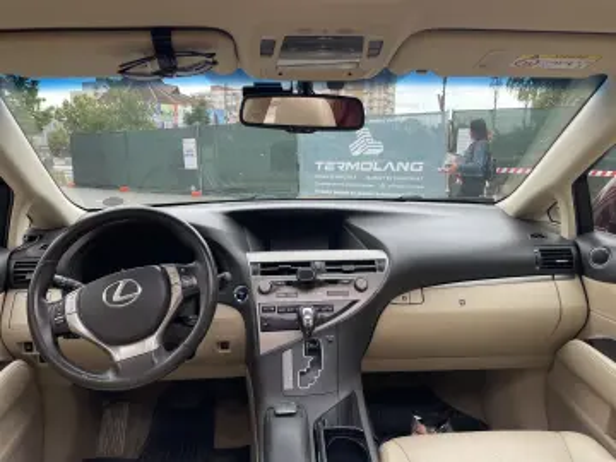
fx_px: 463
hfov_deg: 67.3
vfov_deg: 53.1
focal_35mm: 26
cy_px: 231
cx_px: 308
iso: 32
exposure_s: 1/316
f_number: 1.6
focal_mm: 4.2
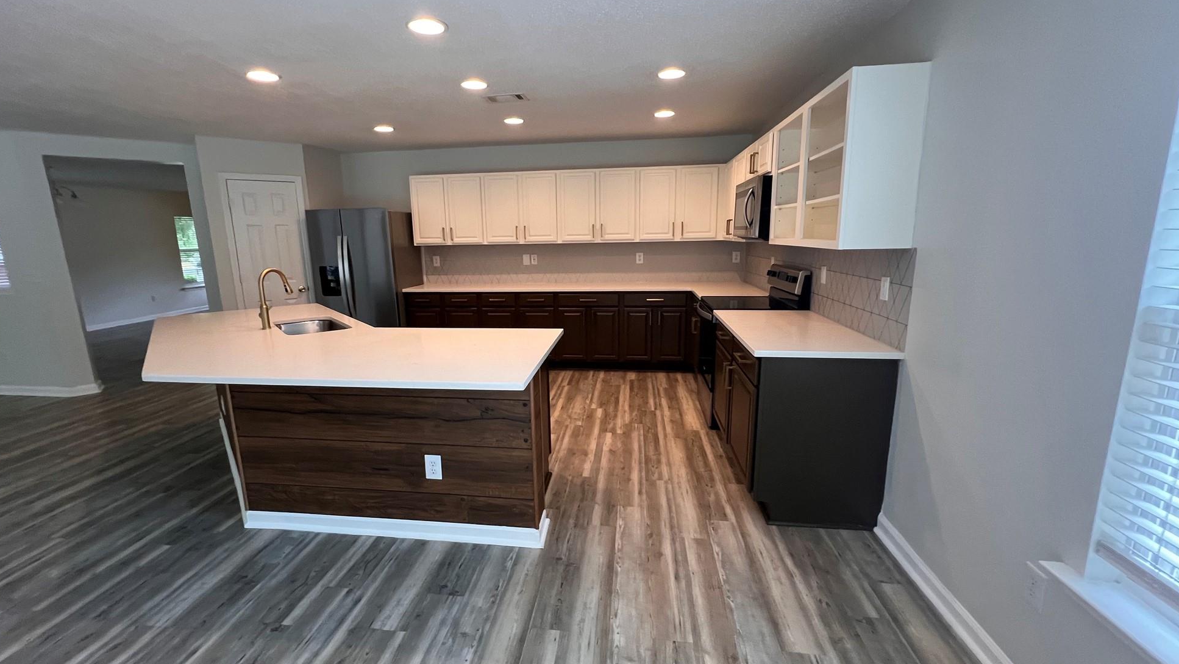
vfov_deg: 70.5
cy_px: 336
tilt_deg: -10.7
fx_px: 469
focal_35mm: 15
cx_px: 567
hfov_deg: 102.9
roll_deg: +3.1
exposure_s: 1/120
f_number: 1.8
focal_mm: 1.57
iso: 250
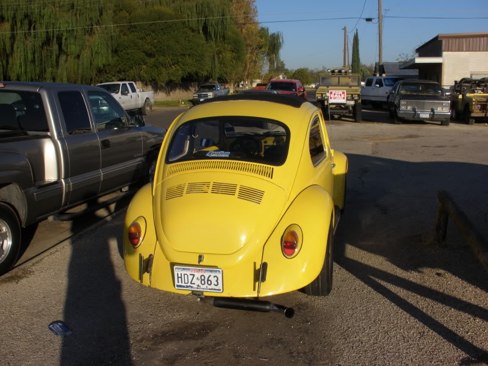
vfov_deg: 39.7
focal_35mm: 36
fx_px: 508
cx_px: 244
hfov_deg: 51.4
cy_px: 183
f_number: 5.6
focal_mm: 6.3
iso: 64
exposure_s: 1/400
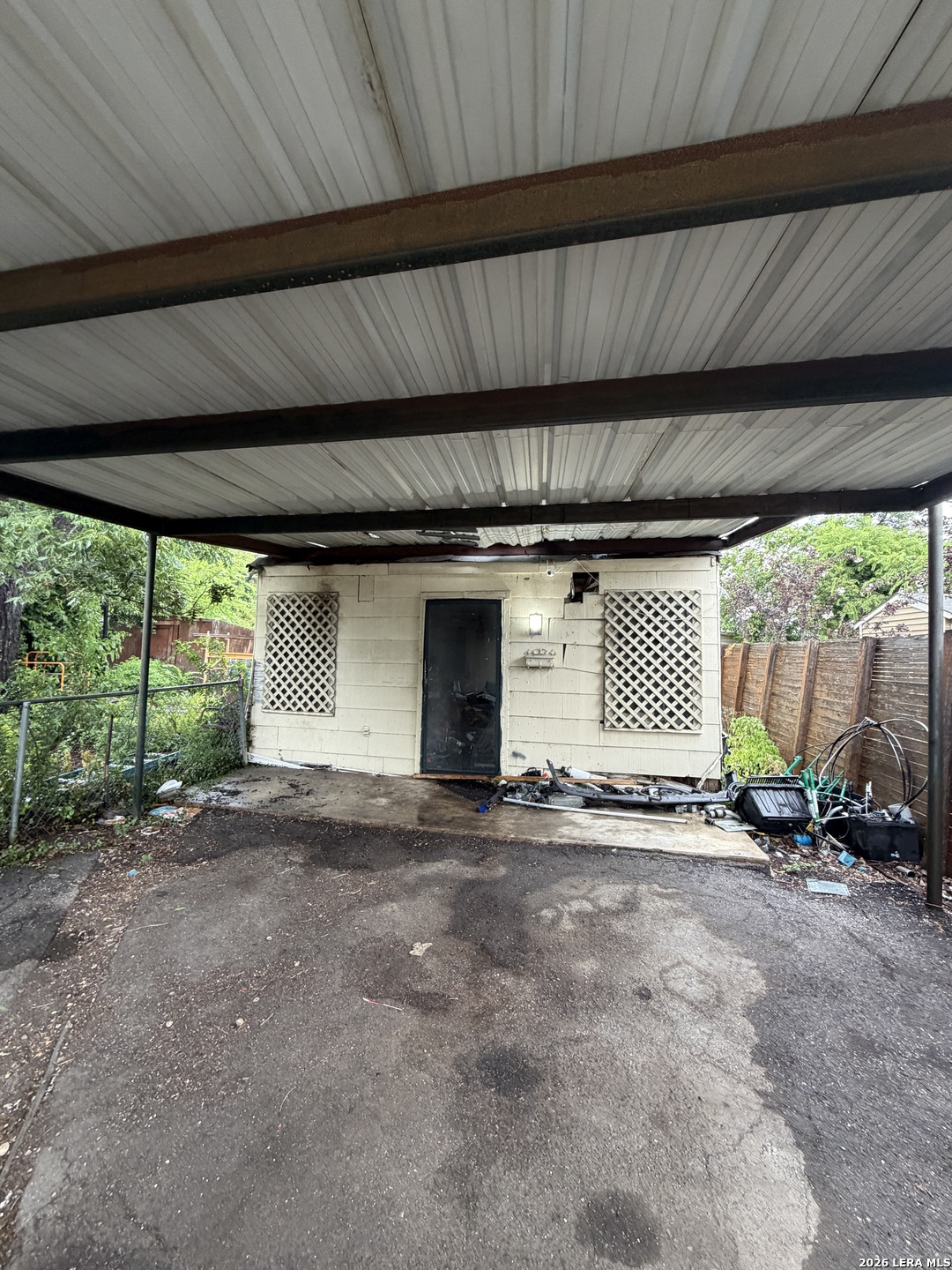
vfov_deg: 102.1
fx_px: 513
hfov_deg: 85.7
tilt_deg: +3.2
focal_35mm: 14
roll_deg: -2.5
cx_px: 476
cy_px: 635
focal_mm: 2.22
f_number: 2.2
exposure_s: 1/121
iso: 320
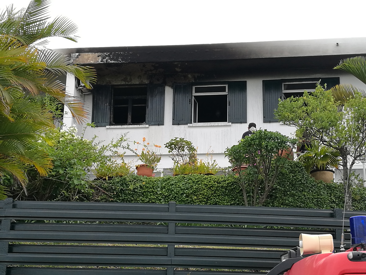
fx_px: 285
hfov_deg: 65.3
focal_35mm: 27
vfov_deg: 51.4
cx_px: 183
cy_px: 138
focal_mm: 4.5
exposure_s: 1/523
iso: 50
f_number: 2.2
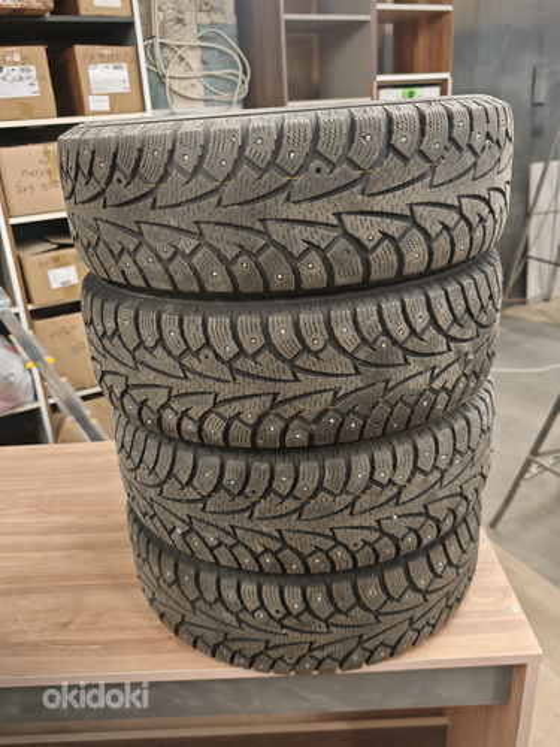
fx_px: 582
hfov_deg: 51.4
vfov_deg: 65.3
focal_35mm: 27
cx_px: 280
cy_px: 374
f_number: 1.4
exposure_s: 1/50
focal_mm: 6.83
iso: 200
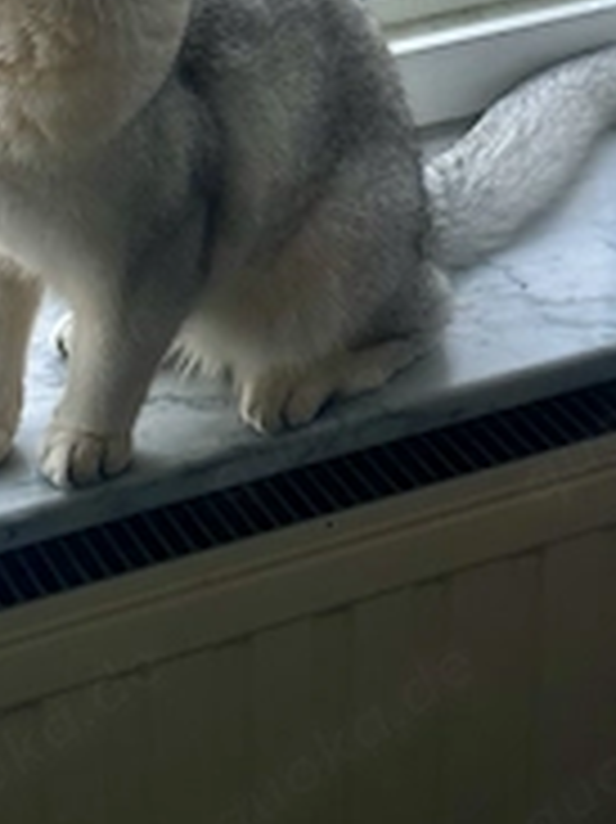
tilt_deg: -25.7
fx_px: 2494
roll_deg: +2.4
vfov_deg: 18.5
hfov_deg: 14.1
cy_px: 126
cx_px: 193
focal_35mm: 105
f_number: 1.78
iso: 200
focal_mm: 6.86
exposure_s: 1/60
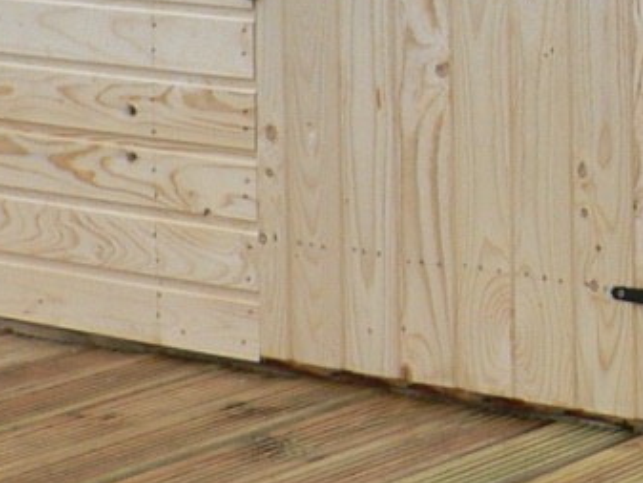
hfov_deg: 11.2
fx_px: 3177
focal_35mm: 171
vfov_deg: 8.3
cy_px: -439
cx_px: 920
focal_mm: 6
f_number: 4
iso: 80
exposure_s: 1/100
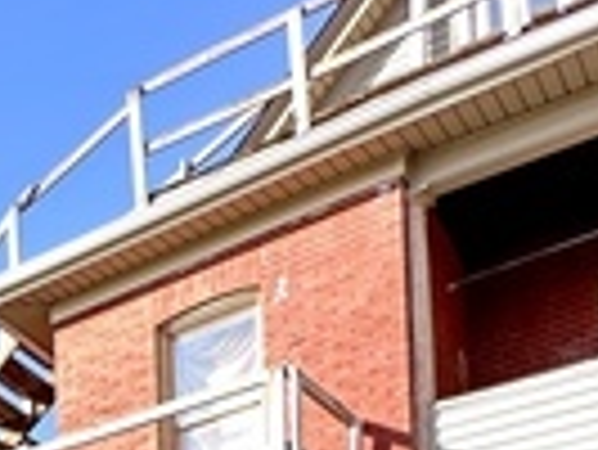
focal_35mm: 70
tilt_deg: +4.8
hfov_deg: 20.5
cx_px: -447
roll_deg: -1.1
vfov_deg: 16.1
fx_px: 1210
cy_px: 909
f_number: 2.2
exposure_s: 1/111
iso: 40
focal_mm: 2.22
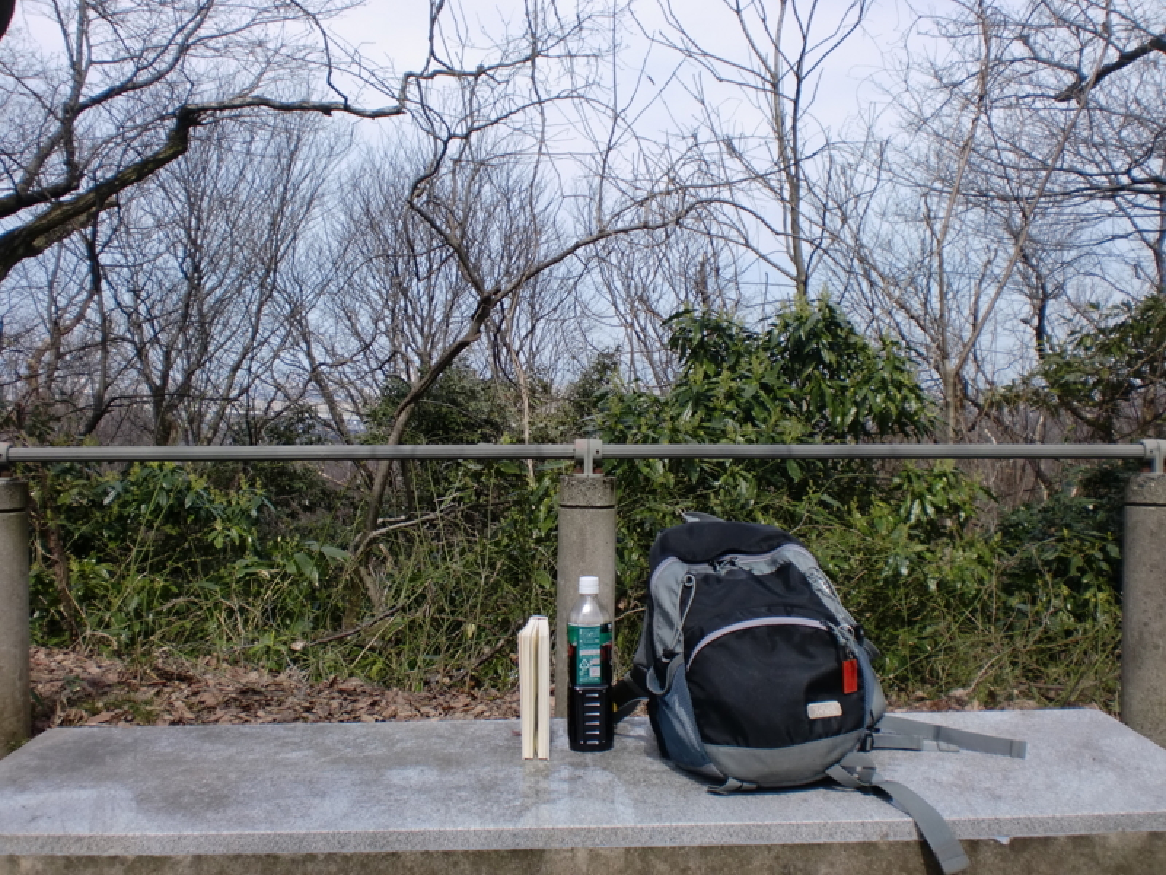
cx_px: 583
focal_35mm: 35
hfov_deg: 52.6
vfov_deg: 40.7
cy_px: 438
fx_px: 1179
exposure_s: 1/800
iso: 64
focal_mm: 6.3
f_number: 3.1
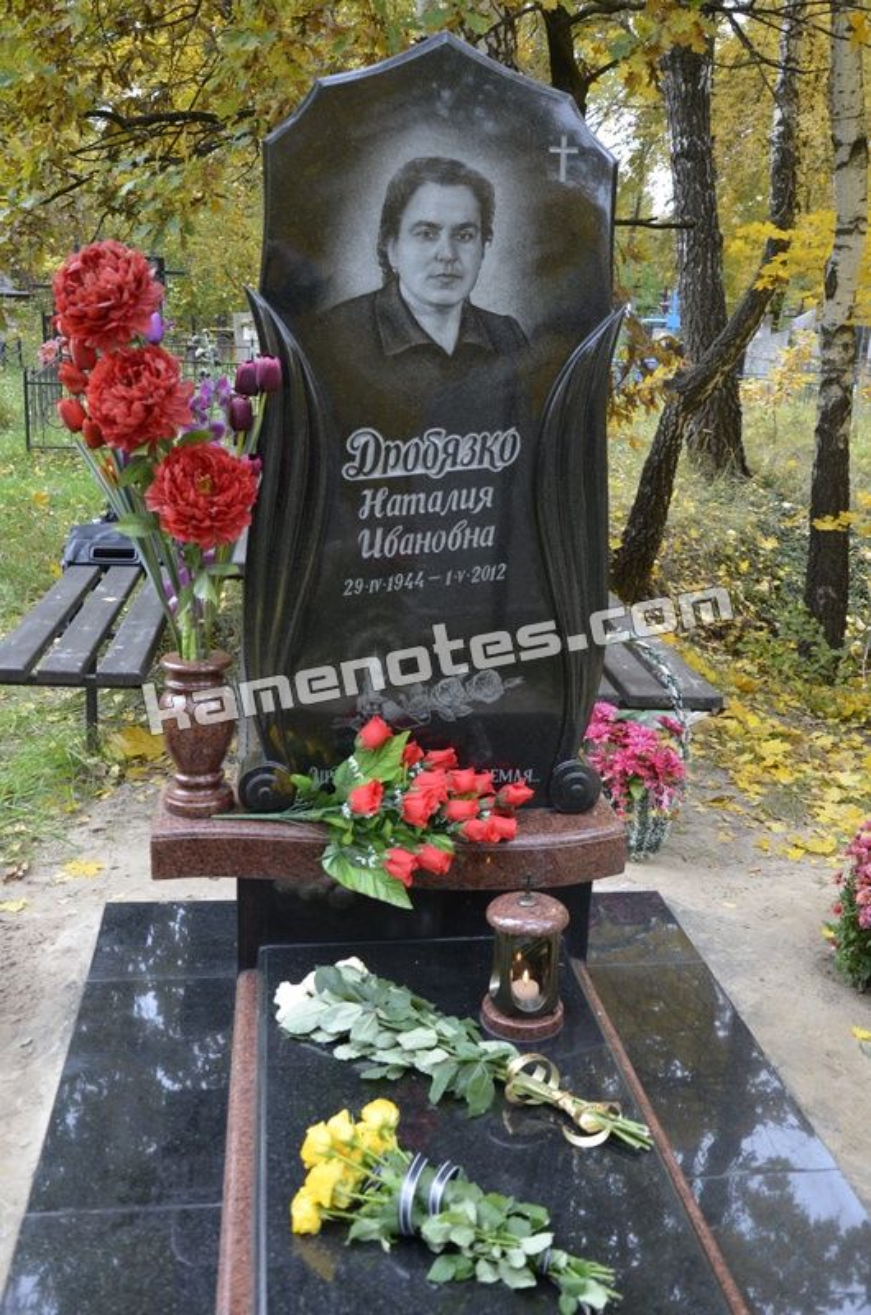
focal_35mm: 36
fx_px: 1312
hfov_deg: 36.7
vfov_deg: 53.2
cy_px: 658
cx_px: 436
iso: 400
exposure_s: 1/100
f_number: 5
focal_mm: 24
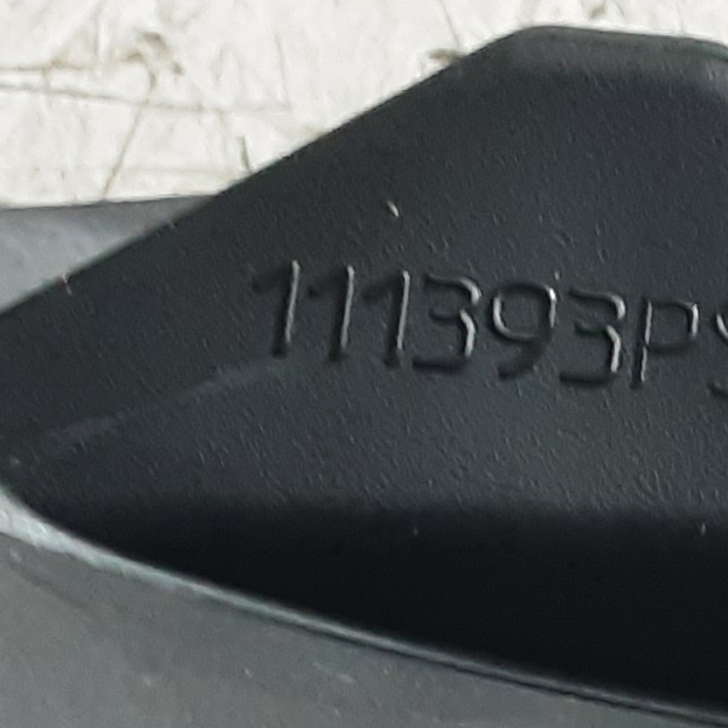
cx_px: 790
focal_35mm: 125
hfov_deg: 13.7
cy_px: 632
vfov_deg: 13.8
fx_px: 2974
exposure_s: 1/25
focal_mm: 2.91
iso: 125
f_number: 1.9
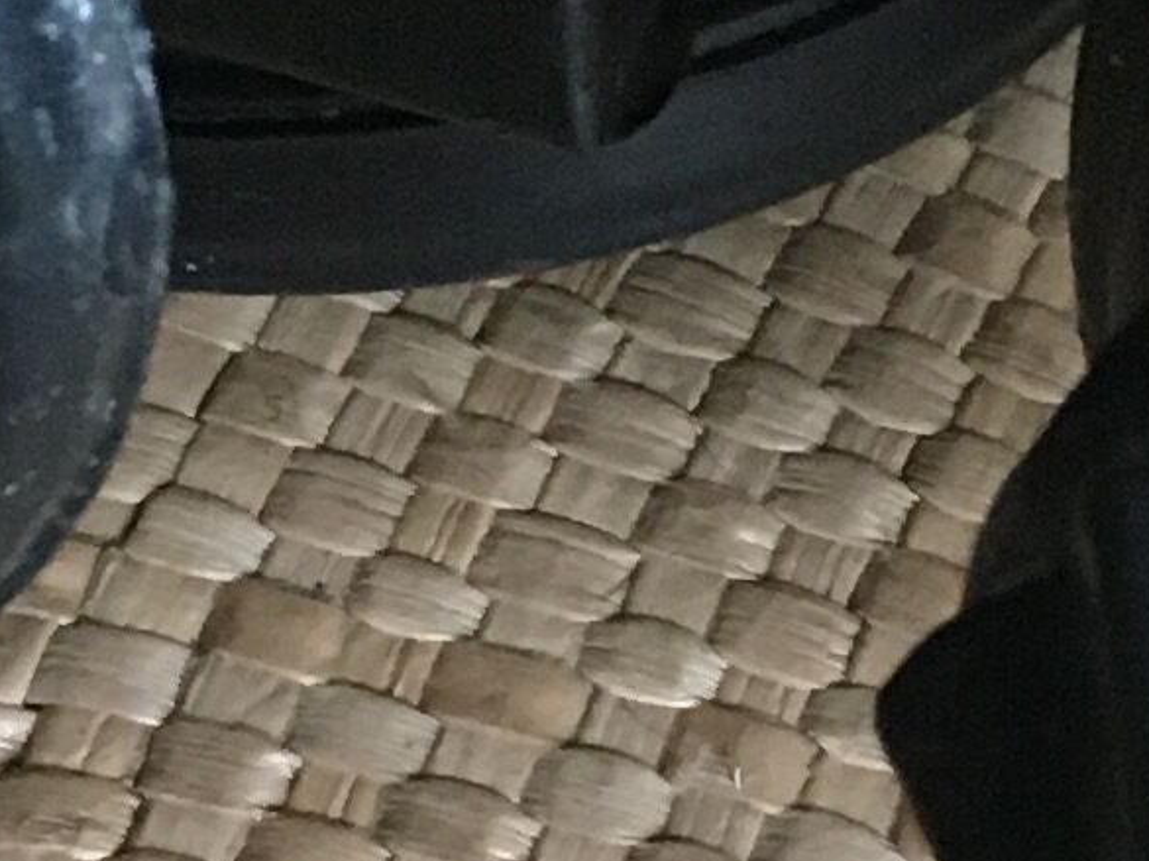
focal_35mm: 200
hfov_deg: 9.9
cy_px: 592
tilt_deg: -59.3
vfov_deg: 7.4
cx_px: 562
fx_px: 6634
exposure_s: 1/20
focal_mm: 4.15
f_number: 2.2
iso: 200
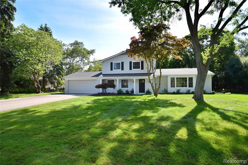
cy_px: 82
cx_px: 124
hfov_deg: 86.9
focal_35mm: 19
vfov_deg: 64.6
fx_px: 131
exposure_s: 1/60
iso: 125
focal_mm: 19
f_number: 10
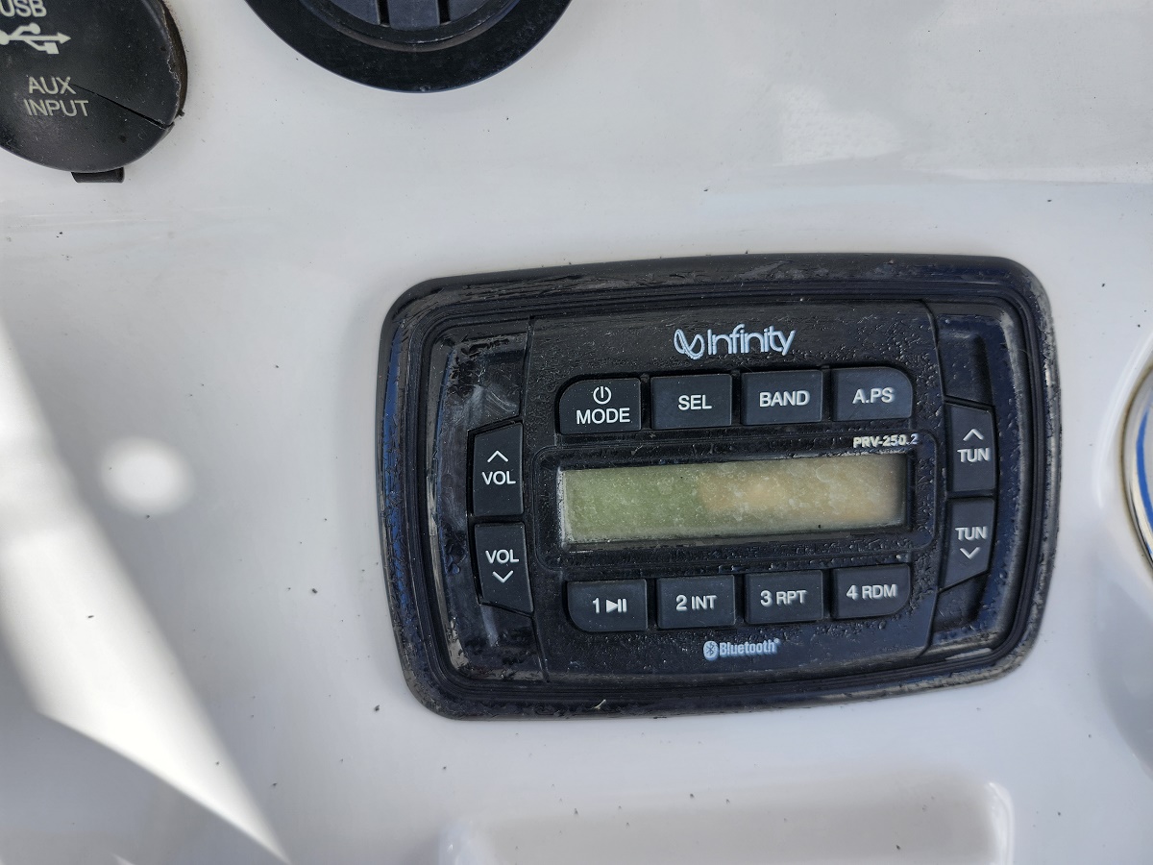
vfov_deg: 58.9
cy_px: 432
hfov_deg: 73.9
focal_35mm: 23
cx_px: 576
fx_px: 766
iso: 25
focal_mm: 5.54
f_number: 1.8
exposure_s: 1/880
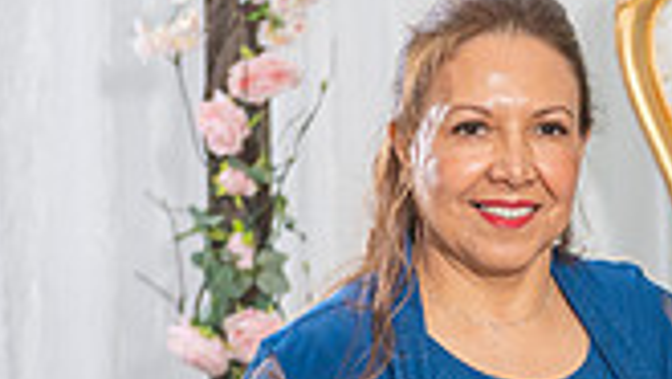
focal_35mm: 229
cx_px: 892
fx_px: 4082
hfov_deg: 9.2
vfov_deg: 5.3
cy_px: 495
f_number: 4
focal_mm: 62
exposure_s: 1/160
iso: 200
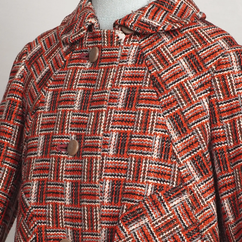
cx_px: 107
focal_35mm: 130
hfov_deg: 13.4
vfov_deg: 13.4
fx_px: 1028
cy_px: 171
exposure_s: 1/30
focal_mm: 32
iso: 400
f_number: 7.1
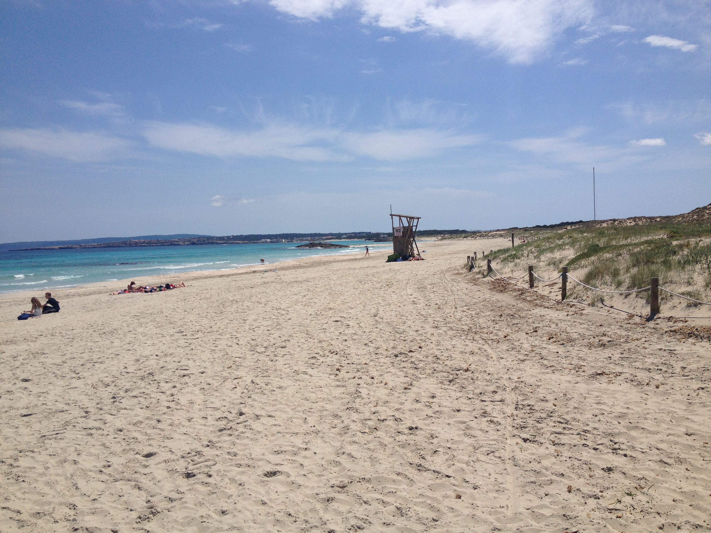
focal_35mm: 35
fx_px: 719
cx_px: 356
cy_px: 266
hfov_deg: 52.6
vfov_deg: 40.7
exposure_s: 1/4608
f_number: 2.4
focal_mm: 4.28
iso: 50
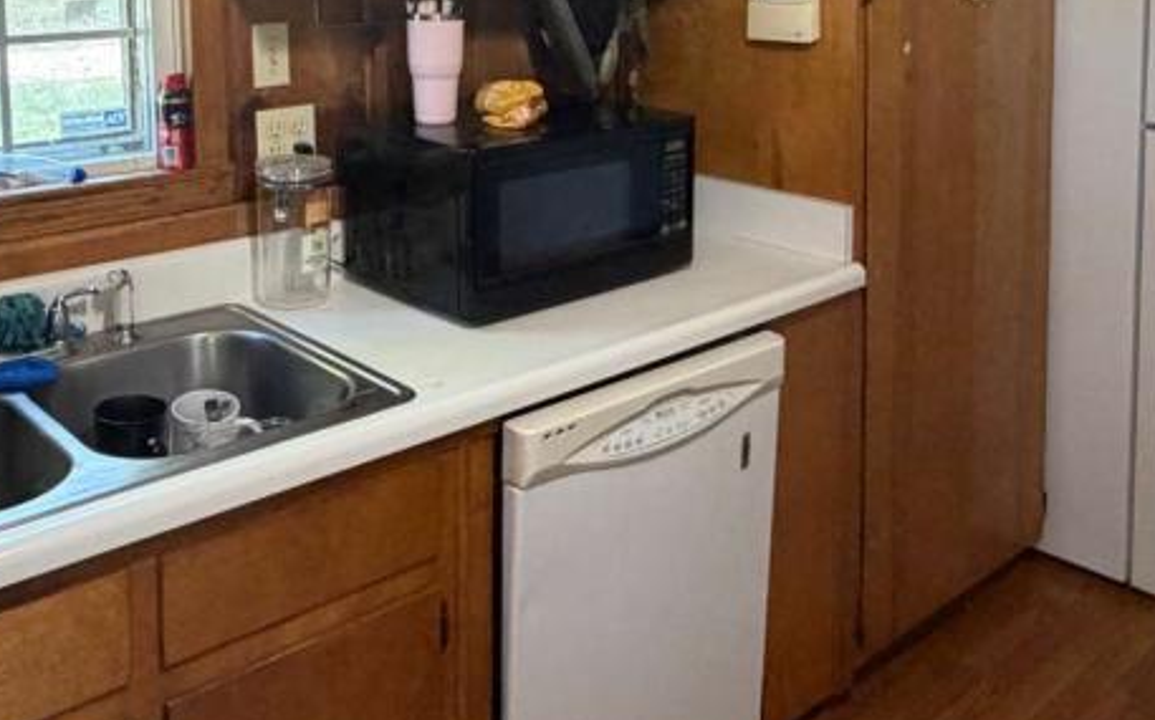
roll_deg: +0.3
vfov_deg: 30.8
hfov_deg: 50.4
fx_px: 1227
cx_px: 589
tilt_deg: -5.3
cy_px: 33
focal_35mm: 39
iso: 320
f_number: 2.2
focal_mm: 2.22
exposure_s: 1/60
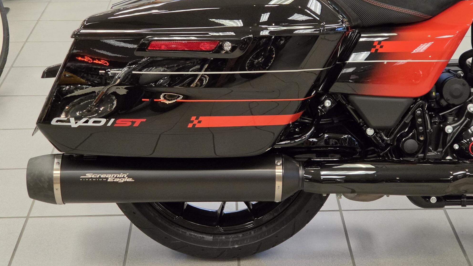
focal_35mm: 76
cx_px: 238
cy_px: 97
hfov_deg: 27.9
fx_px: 953
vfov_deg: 15.9
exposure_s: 1/120
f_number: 2.4
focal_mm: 7
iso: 400
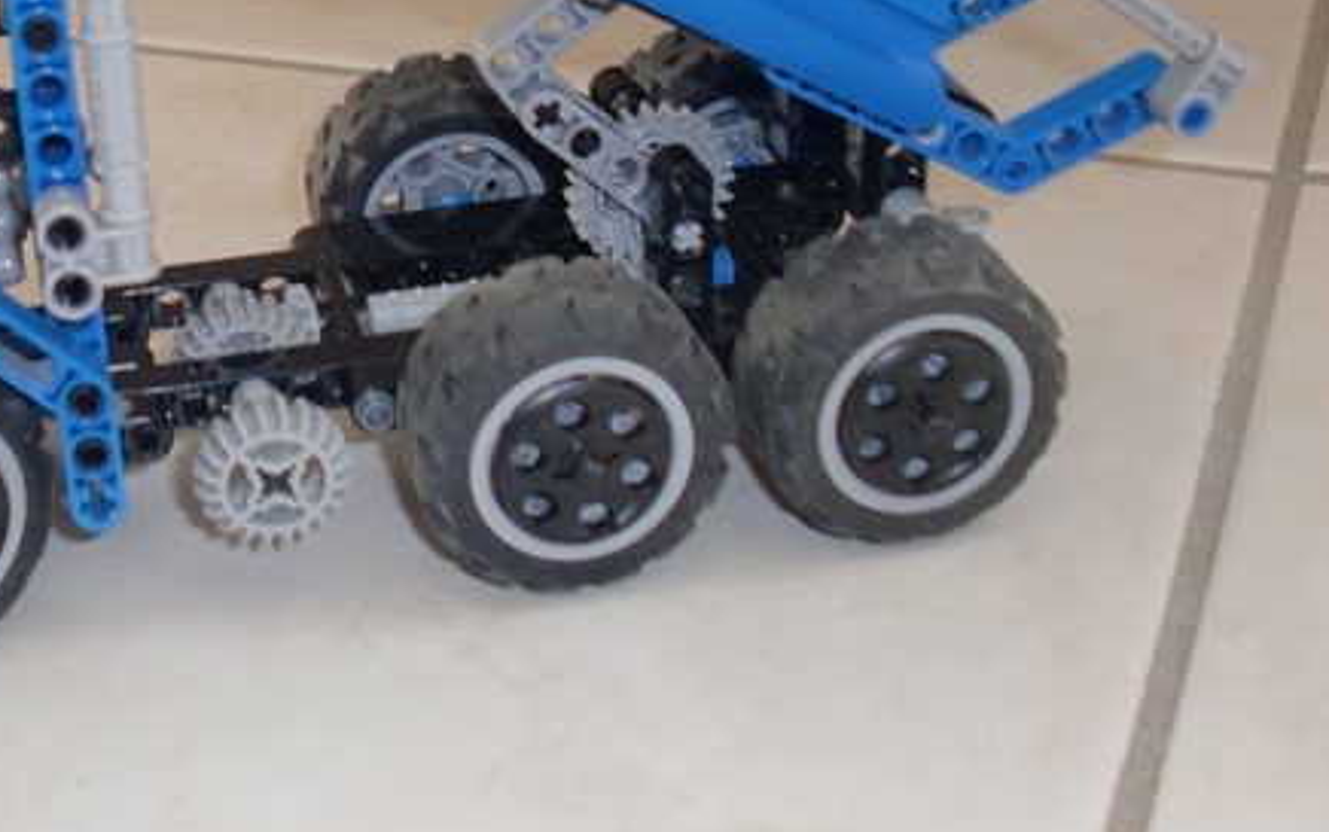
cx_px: 198
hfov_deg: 28.5
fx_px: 2537
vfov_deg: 18.5
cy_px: 174
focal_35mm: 70
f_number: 2.8
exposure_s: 1/60
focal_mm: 6.3
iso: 80
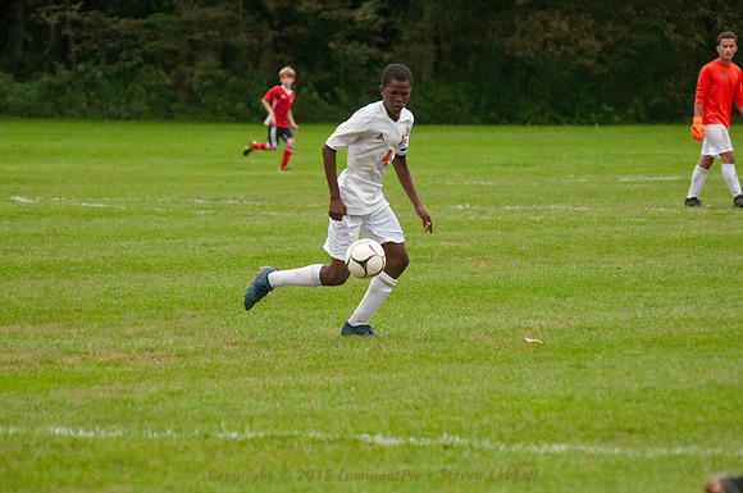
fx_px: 8347
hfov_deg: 5.1
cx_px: 372
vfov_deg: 3.4
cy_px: 246
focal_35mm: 405
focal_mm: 270
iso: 1600
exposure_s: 1/800
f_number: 6.3
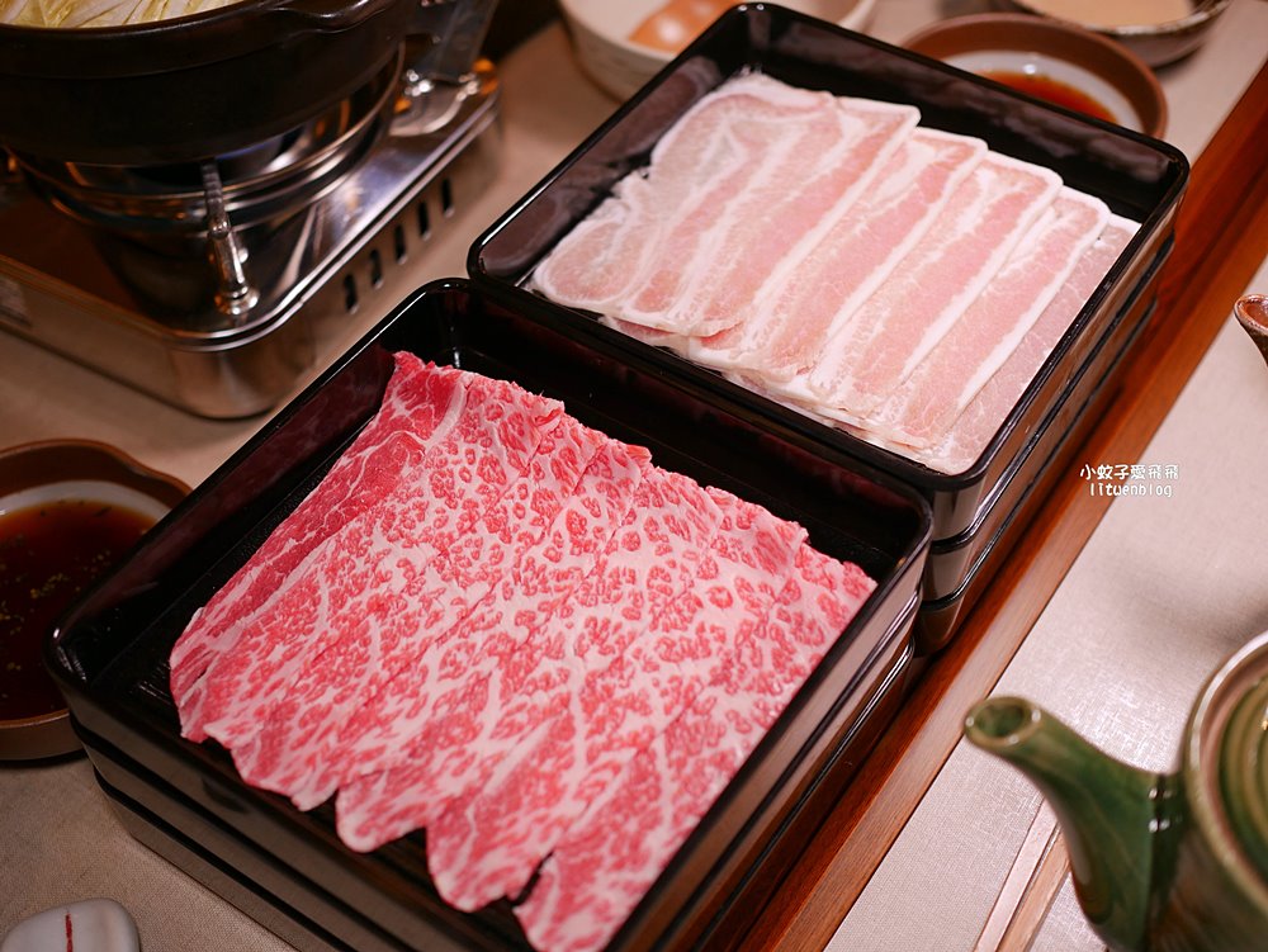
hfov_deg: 38.2
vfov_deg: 29.1
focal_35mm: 50
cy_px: 476
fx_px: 1832
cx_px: 634
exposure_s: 1/100
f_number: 1.8
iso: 200
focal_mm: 25
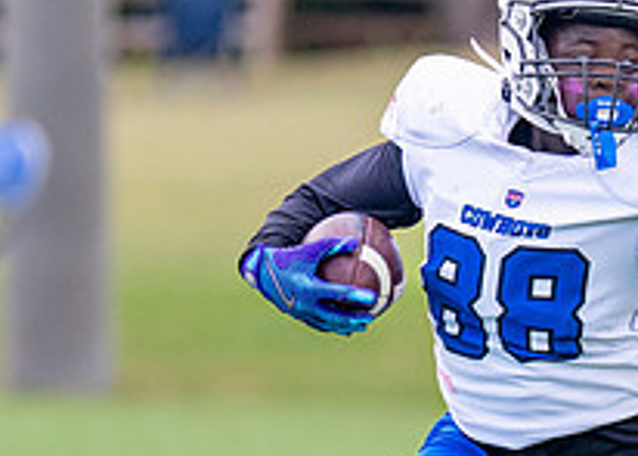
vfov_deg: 1.3
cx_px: 657
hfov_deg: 1.8
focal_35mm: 1105
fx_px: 20016
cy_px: 345
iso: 400
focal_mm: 200
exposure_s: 1/2500
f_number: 2.8
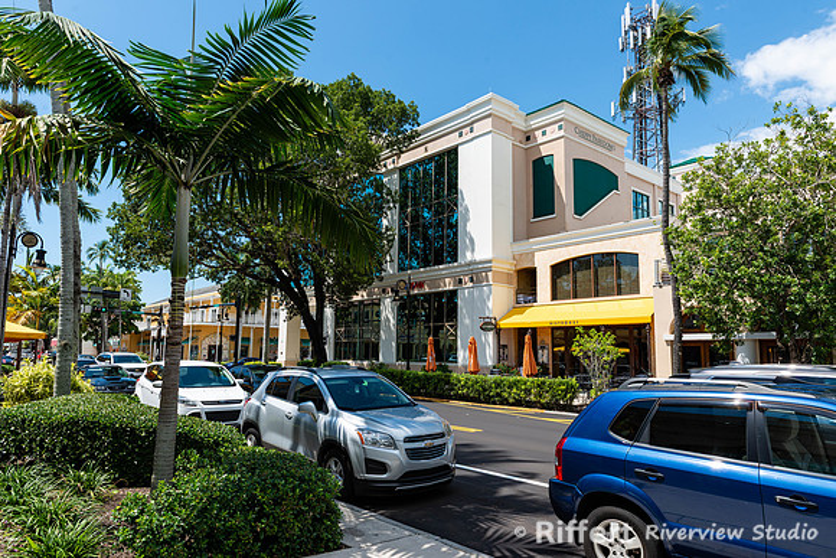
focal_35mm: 24
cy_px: 279
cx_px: 418
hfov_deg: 73.7
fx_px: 557
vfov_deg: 53.2
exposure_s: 1/160
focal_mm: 24
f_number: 10
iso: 100
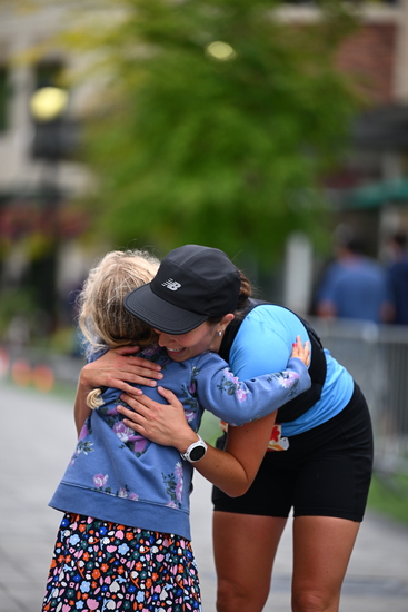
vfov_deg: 11.1
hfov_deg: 7.4
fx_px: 3143
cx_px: 204
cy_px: 306
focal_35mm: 185
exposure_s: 1/2000
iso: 640
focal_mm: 185
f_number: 2.8
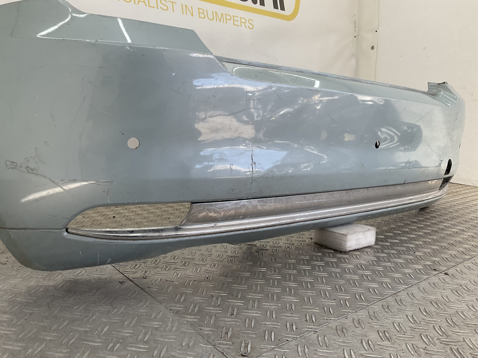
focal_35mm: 29
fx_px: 400
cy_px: 179
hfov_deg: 61.7
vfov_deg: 48.2
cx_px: 239
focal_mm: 3
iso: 16
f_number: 1.8
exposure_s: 1/182
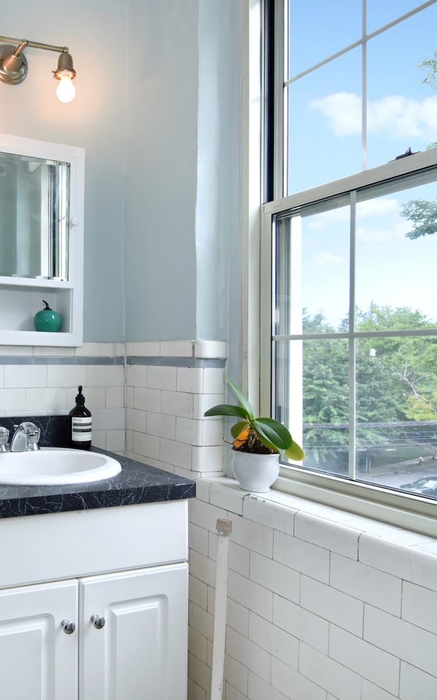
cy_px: 357
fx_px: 491
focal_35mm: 26
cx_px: 11
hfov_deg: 42.2
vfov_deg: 70.9
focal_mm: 11
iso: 640
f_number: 8
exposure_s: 1/80
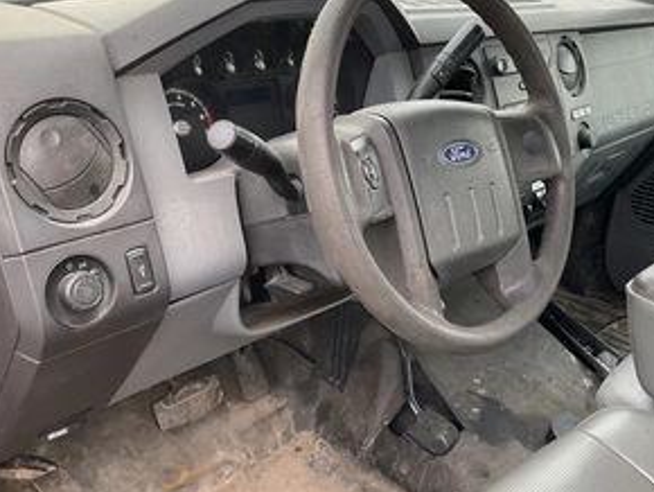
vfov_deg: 36.0
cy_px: 226
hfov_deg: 46.1
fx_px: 756
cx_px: 433
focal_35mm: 40
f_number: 1.8
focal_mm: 3
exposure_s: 1/122
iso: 40
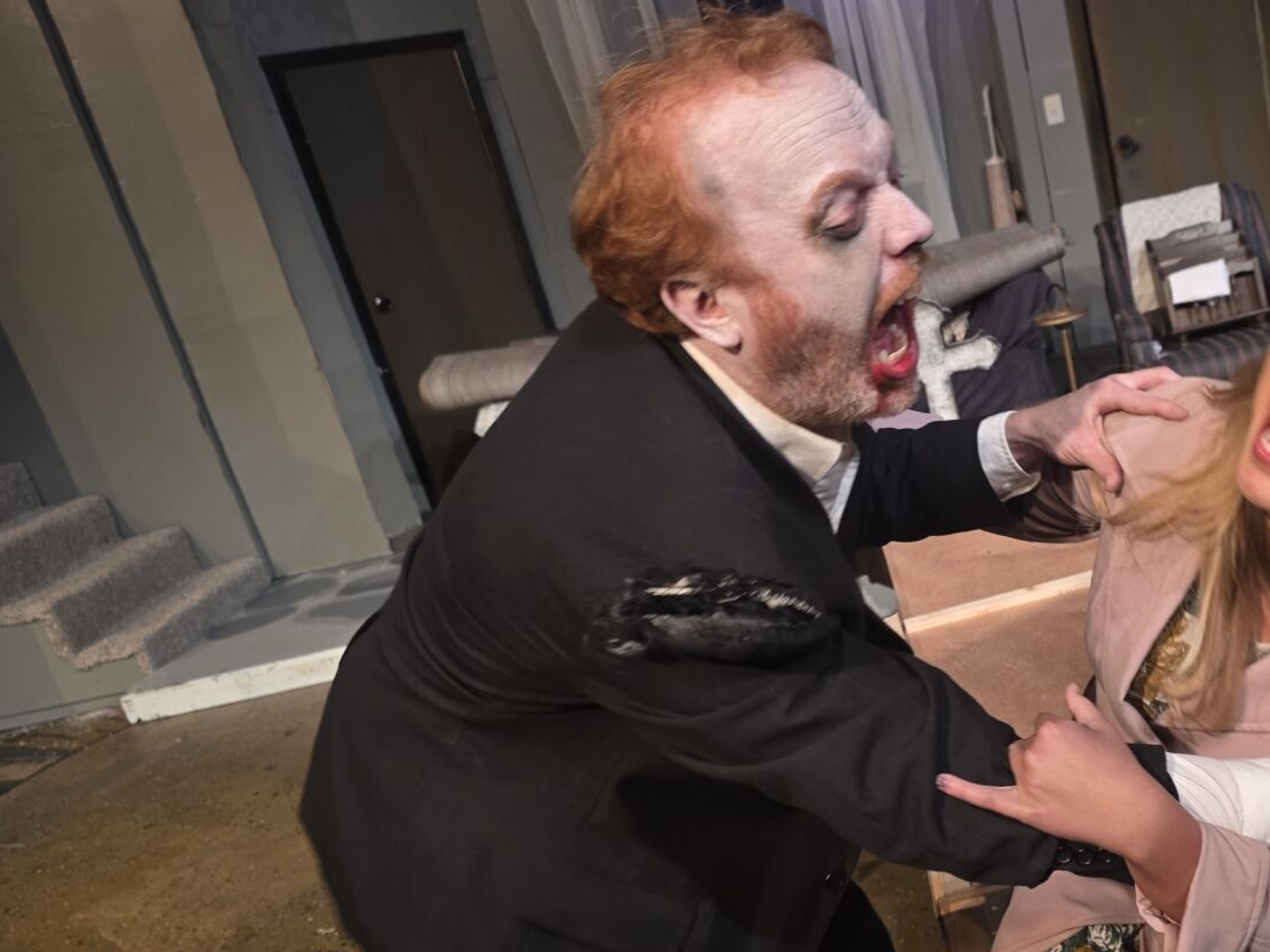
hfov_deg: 50.3
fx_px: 1284
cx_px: 962
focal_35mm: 35
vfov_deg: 40.6
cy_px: 557
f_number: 1.7
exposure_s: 1/50
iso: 80
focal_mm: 6.3
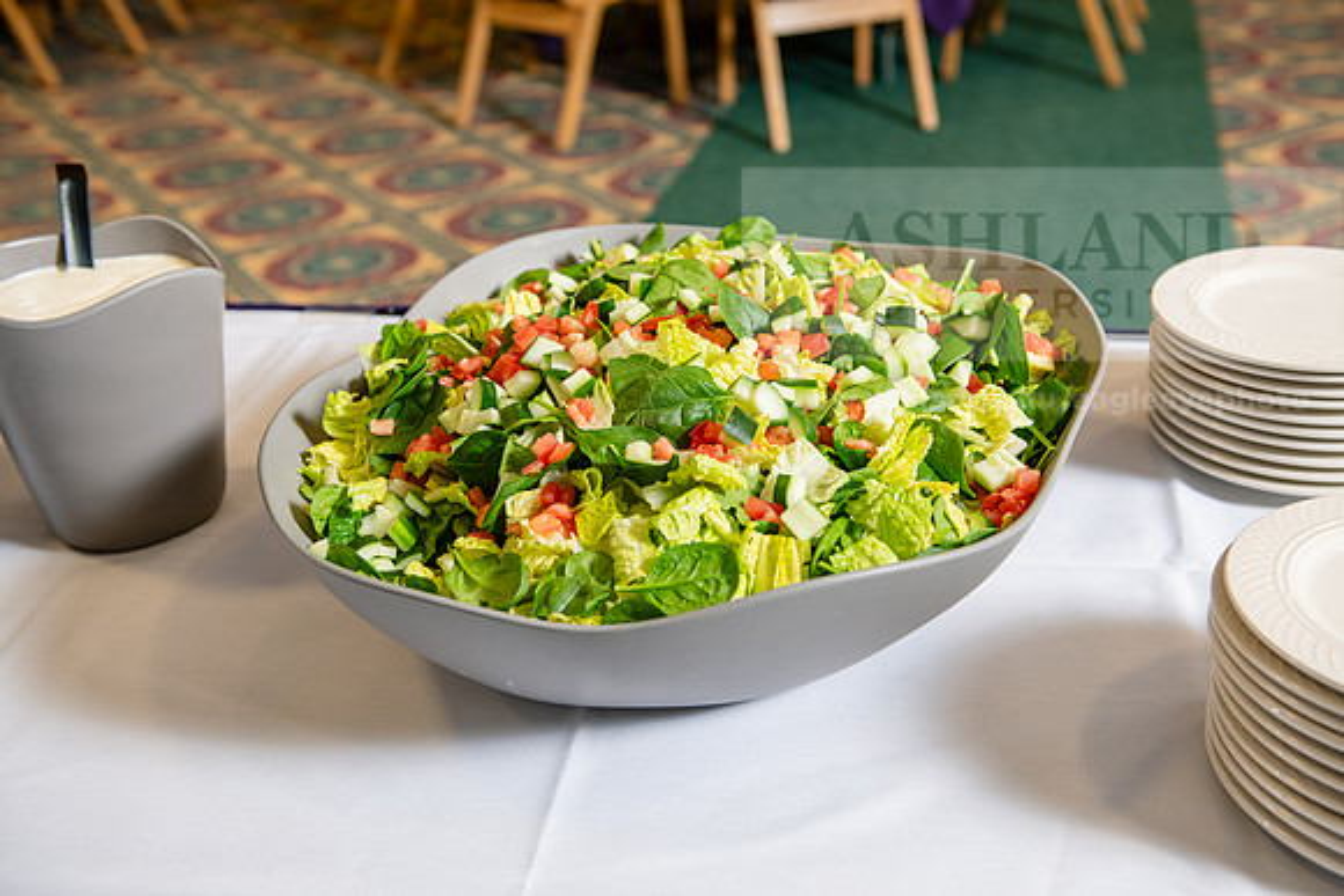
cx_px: 672
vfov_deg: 29.9
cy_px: 448
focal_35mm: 45
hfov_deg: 43.6
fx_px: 1680
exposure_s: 1/125
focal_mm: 45
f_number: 4
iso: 500
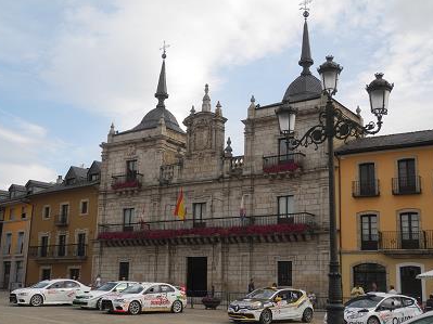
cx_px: 212
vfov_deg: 31.5
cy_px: 178
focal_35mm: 46
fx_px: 575
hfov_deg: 41.2
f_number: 3.2
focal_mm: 8.8
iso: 100
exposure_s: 1/800
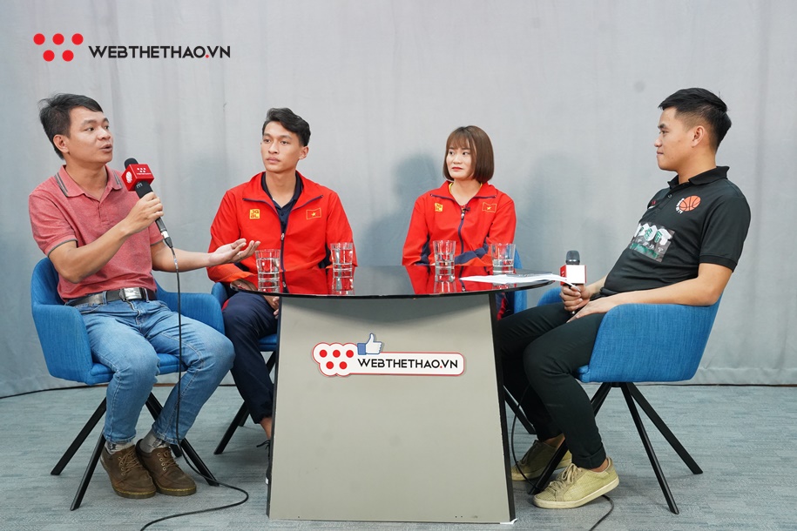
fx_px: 996
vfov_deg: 29.9
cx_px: 398
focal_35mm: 45
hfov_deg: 43.6
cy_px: 266
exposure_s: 1/200
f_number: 5.6
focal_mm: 45
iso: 6400
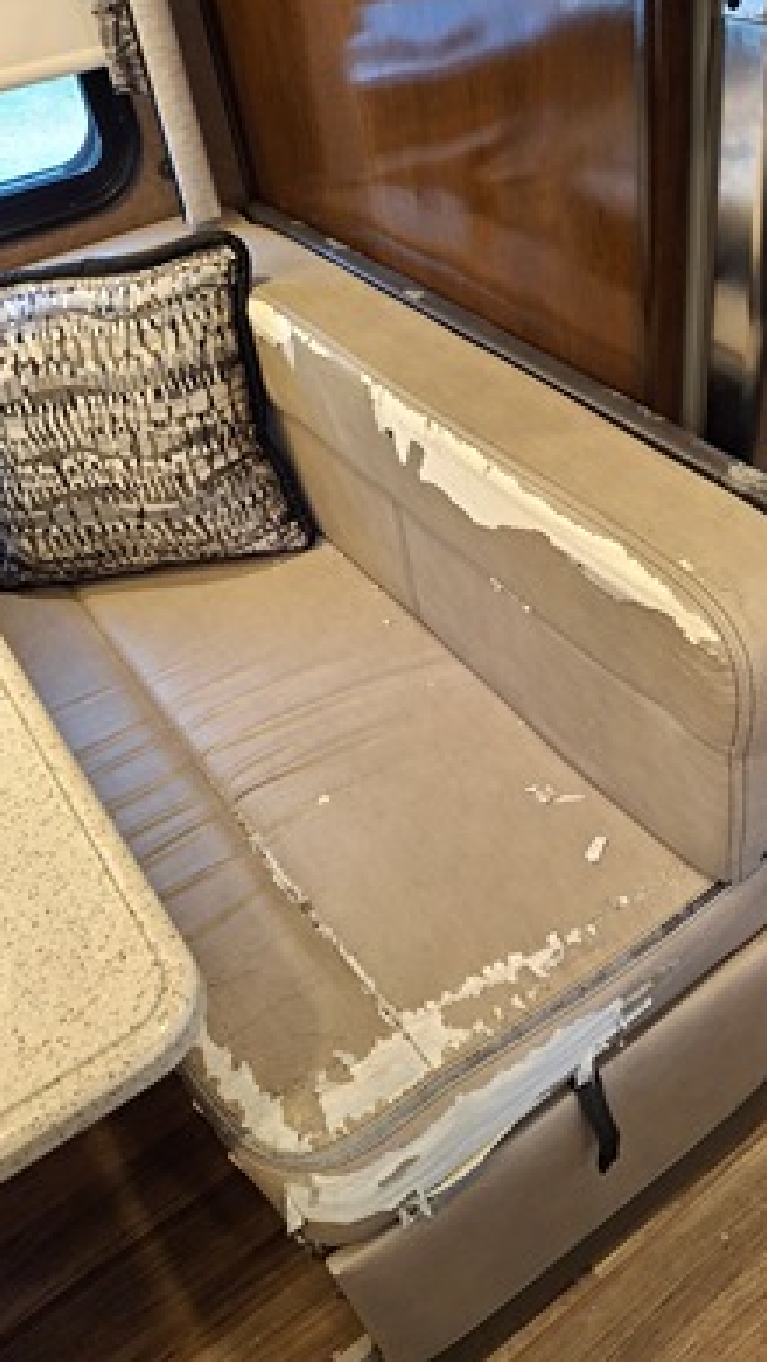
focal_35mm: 28
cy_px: 690
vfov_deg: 67.9
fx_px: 1012
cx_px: 511
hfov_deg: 41.0
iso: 250
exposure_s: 1/50
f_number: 1.8
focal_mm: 4.69
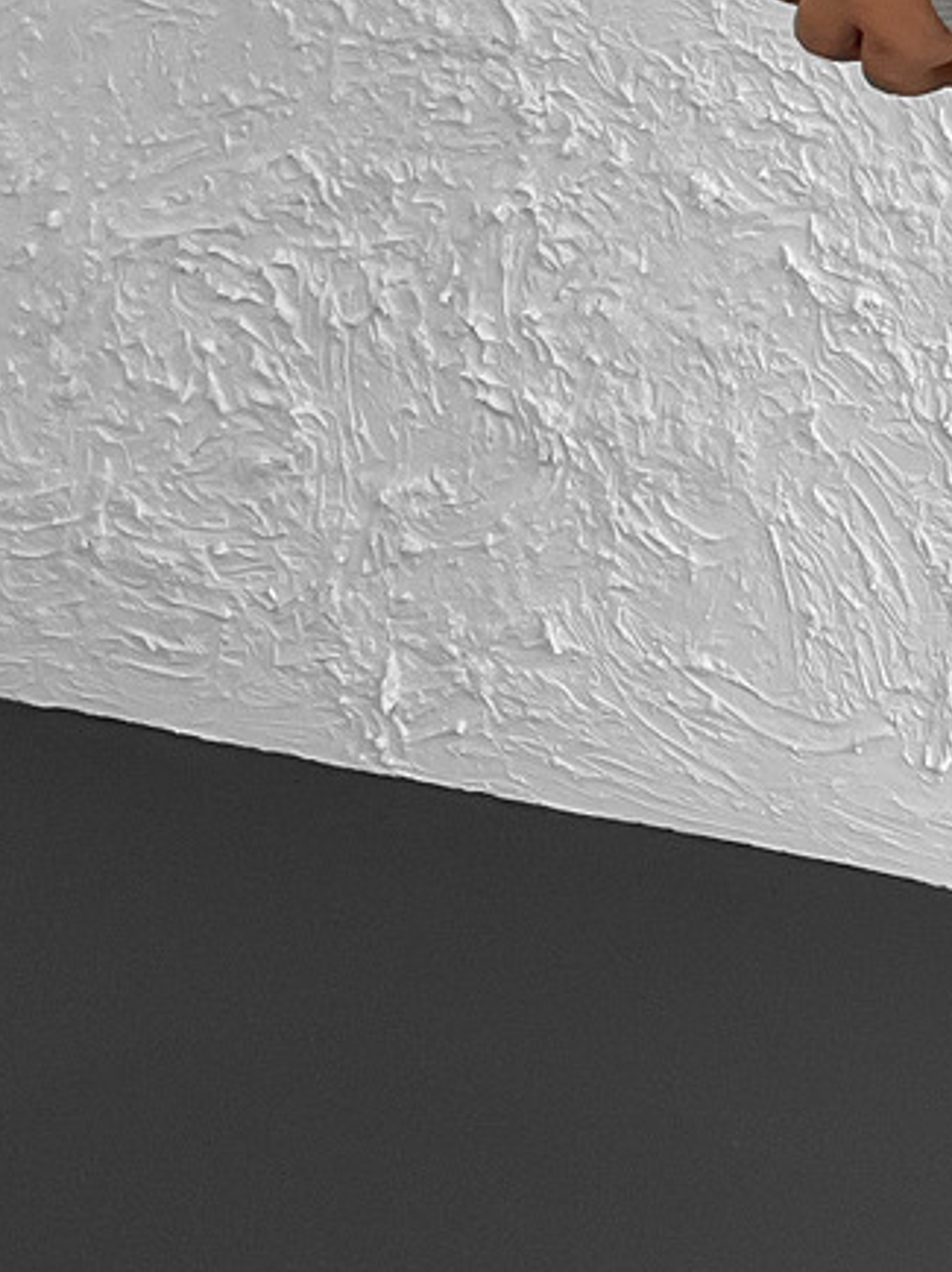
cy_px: 478
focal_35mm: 107
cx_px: 1485
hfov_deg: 13.0
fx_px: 3927
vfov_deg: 18.4
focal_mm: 3
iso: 64
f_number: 1.8
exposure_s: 1/105
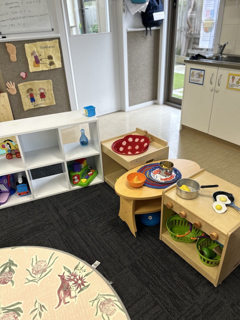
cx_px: 120
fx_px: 240
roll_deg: +3.1
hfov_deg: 53.1
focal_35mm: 26
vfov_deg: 67.3
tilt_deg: -29.9
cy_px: 160
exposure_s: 1/100
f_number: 1.5
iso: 64
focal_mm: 5.7
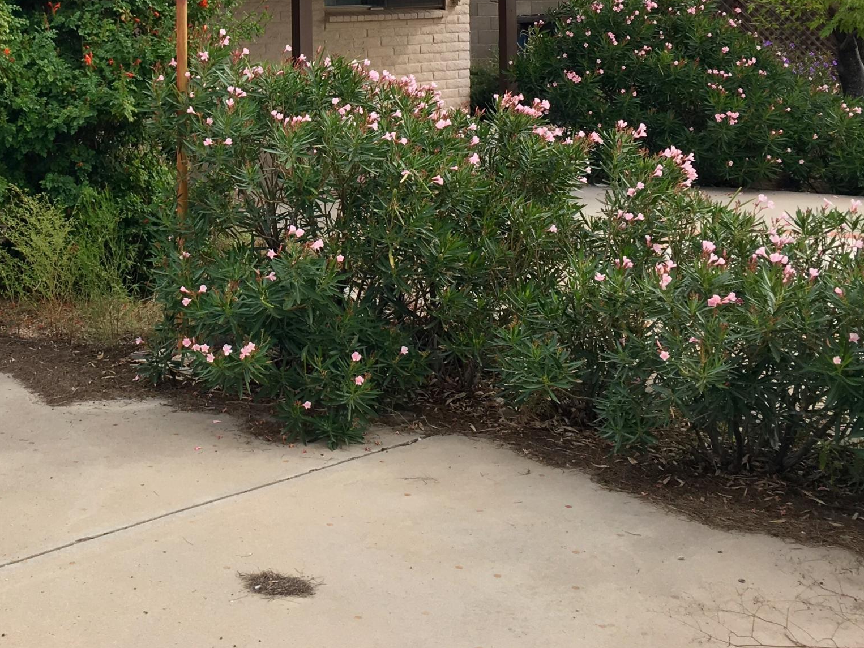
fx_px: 1423
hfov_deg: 32.8
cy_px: 49
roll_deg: +2.7
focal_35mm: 57
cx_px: 167
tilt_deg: -2.4
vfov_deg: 24.8
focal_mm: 4.15
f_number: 2.2
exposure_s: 1/506
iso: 25
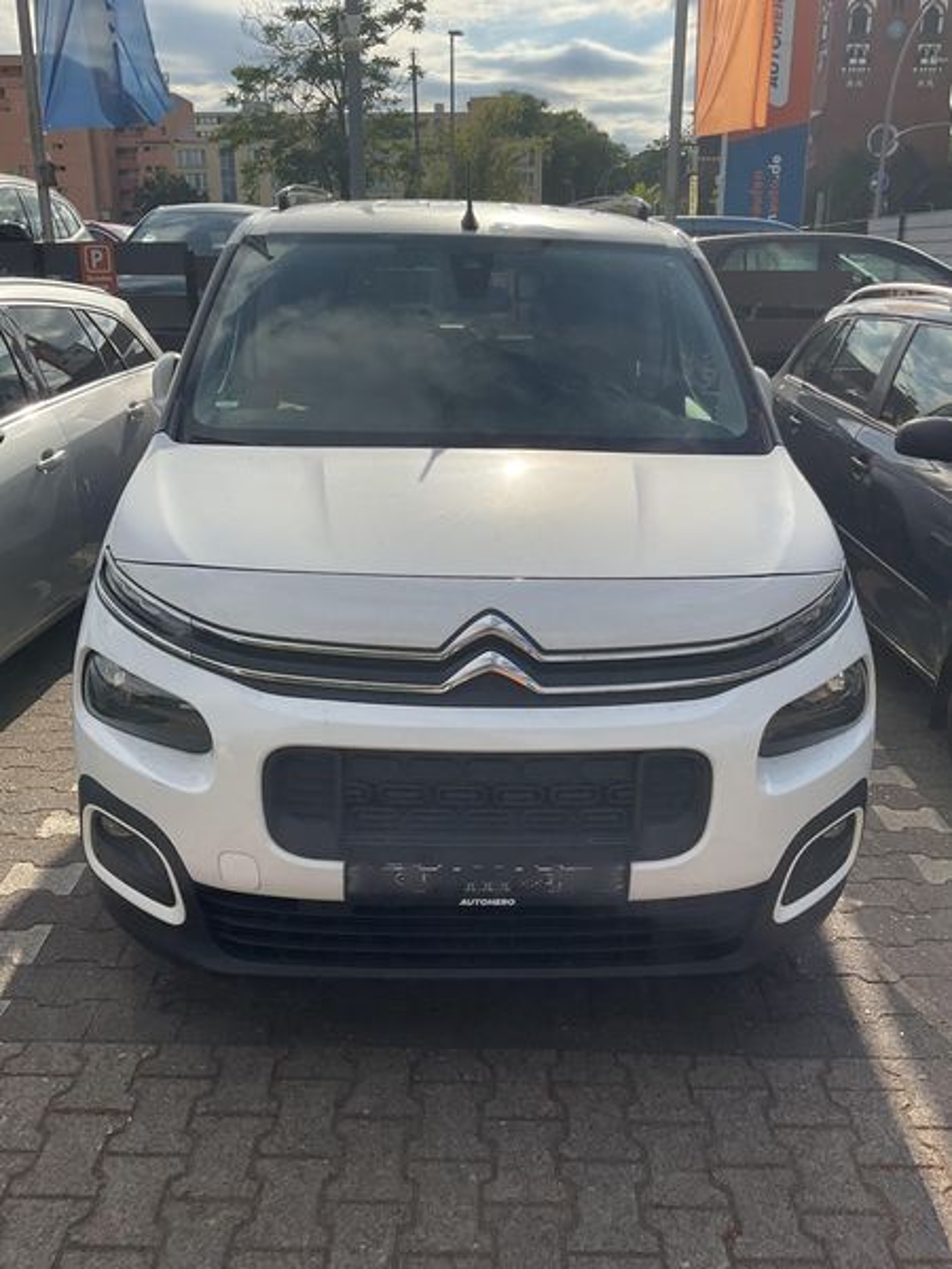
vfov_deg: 61.7
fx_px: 1063
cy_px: 634
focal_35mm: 29
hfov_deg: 48.2
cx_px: 476
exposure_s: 1/2227
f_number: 1.8
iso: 25
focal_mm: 3
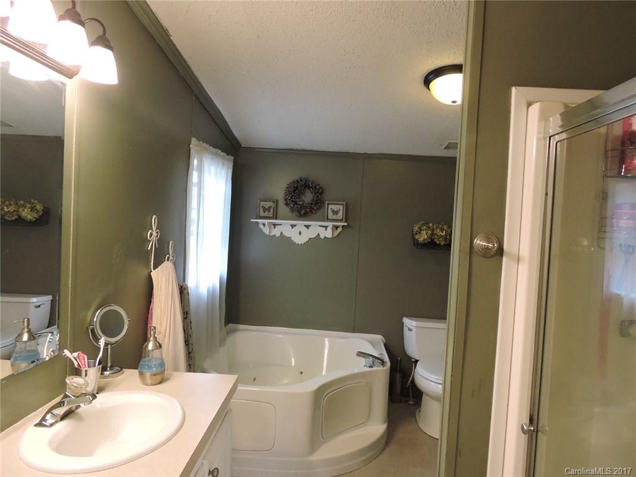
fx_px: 441
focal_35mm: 24
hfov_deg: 71.6
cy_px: 238
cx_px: 318
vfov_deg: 56.8
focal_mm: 4.3
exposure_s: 1/30
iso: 360
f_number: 3.3
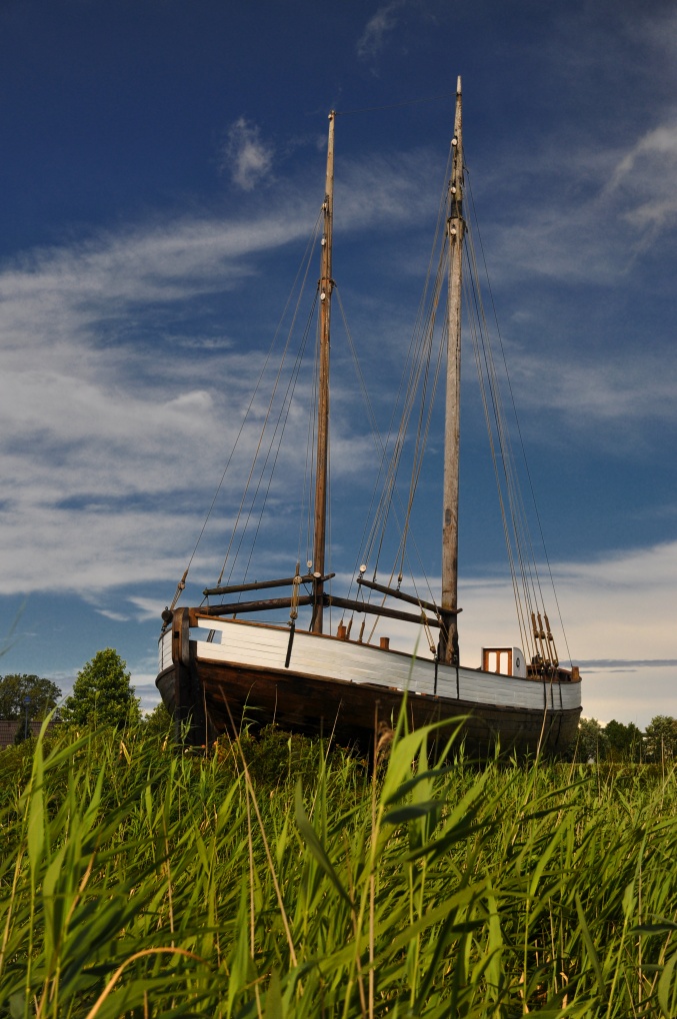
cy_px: 510
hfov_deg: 26.4
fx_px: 1443
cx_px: 338
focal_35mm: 51
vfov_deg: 38.9
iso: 250
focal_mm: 34
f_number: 6.3
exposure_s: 1/640
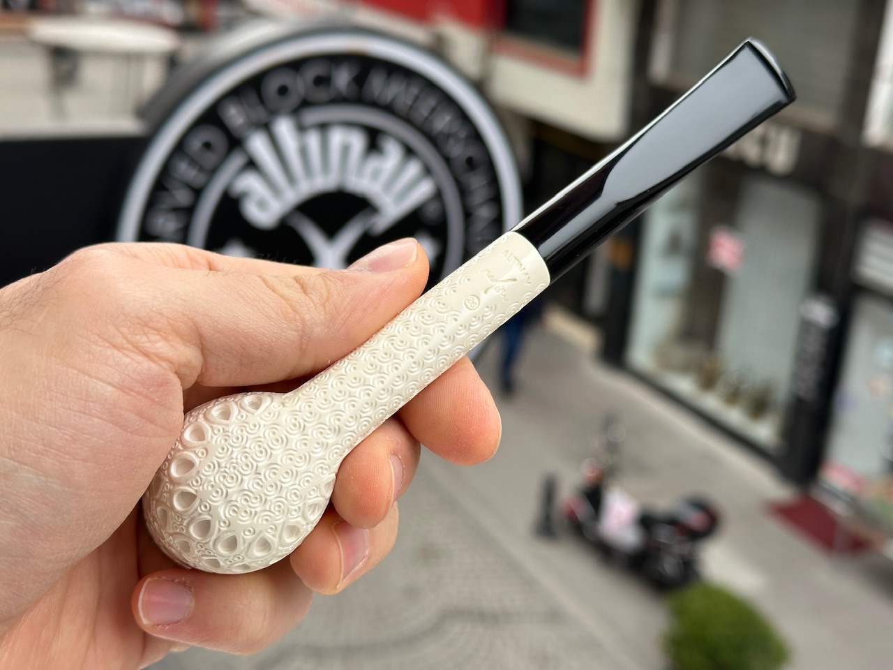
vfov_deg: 30.3
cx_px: 446
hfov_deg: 39.7
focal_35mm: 48
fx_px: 1238
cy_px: 335
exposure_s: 1/241
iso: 64
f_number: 1.78
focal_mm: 6.86
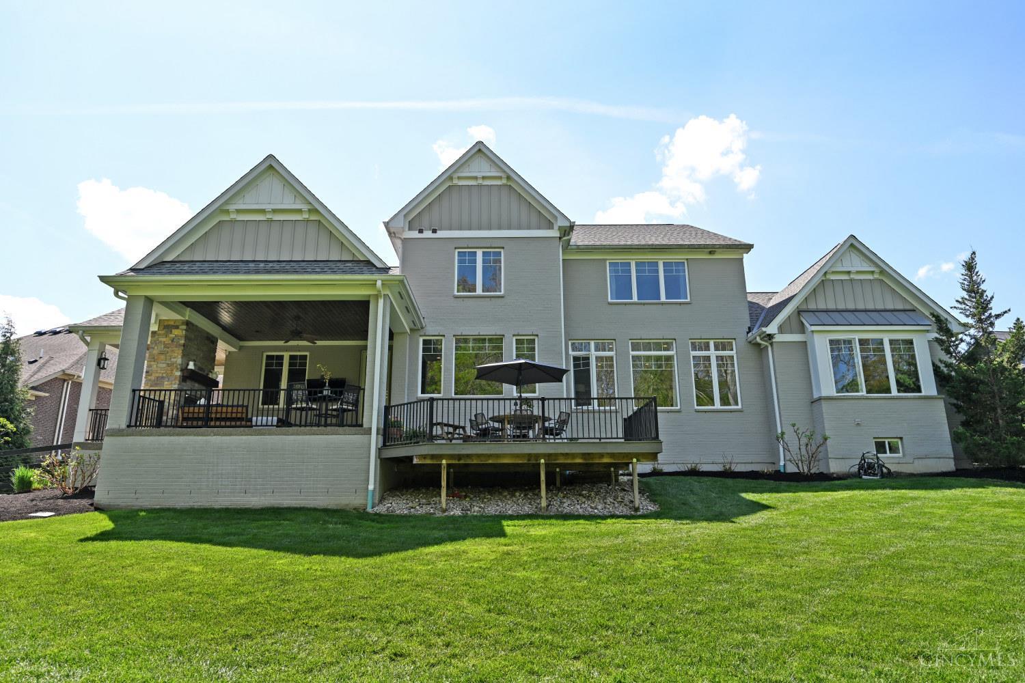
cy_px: 342
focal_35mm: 22
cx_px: 512
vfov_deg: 58.3
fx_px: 612
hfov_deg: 79.9
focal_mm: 21.5
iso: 100
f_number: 6.3
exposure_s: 1/320
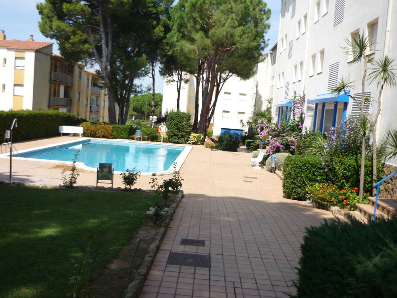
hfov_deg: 49.0
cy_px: 149
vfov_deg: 37.7
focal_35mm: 38
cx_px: 198
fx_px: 436
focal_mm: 6.3
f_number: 8
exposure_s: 1/125
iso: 100
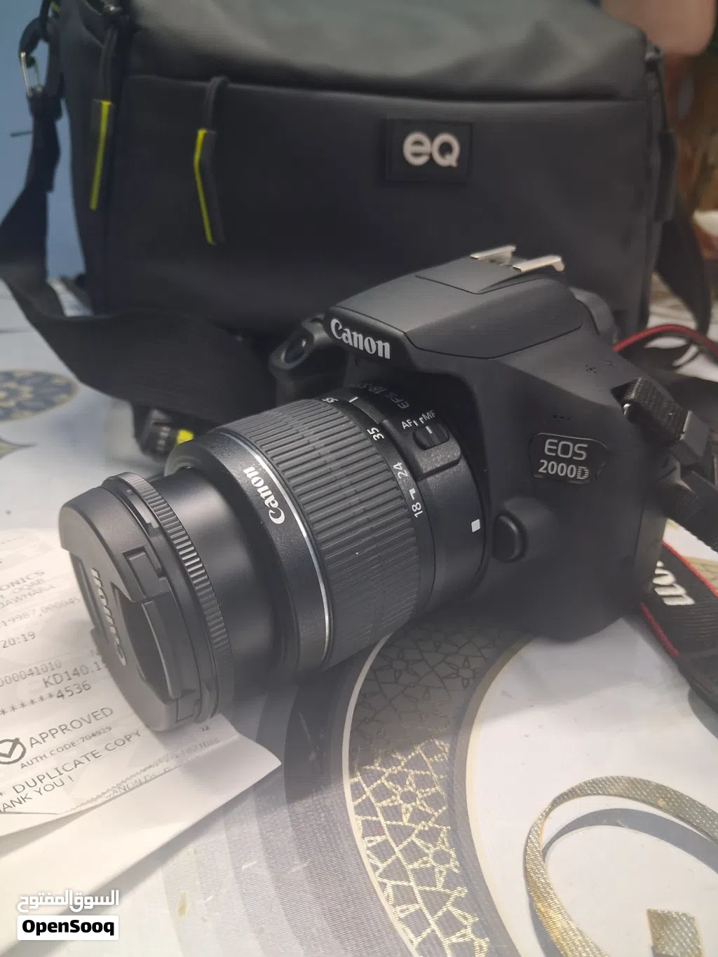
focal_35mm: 27
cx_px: 359
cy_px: 478
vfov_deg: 65.3
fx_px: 747
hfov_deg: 51.4
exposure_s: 1/50
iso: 500
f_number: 1.8
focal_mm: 4
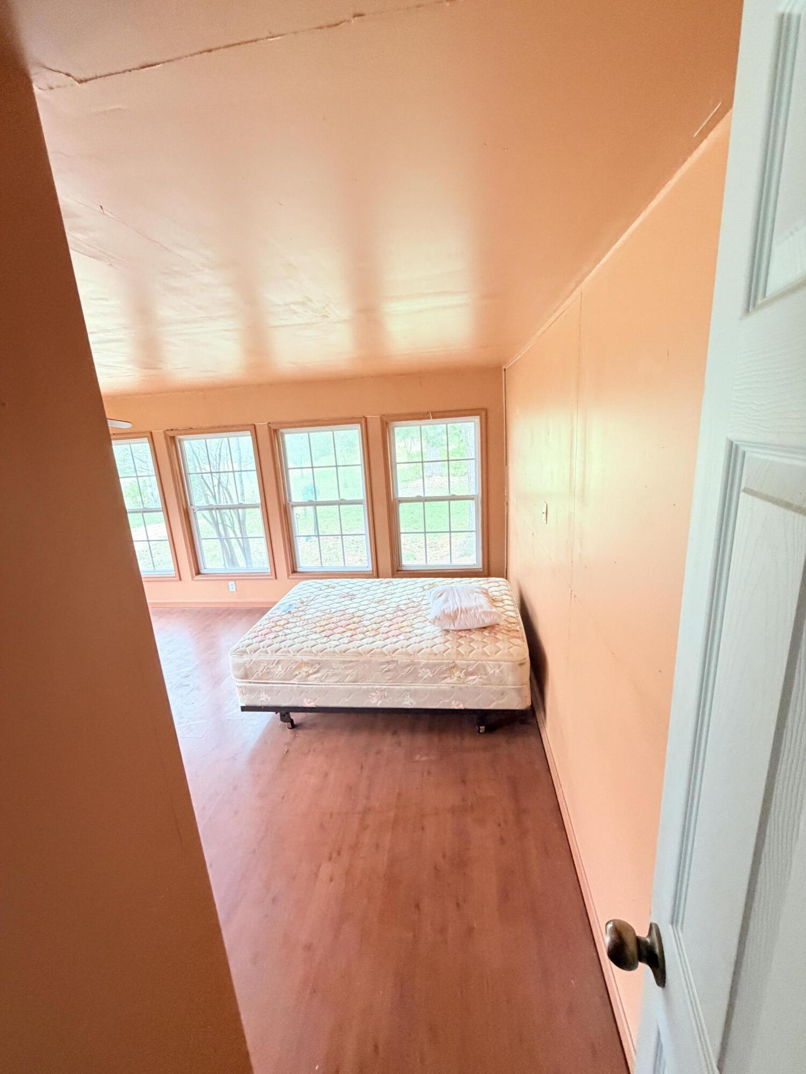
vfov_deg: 102.1
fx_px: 435
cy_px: 537
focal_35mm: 14
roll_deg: +3.8
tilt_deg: -15.2
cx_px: 403
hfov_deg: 85.7
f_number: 2.2
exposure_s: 1/62
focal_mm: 2.22
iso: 320
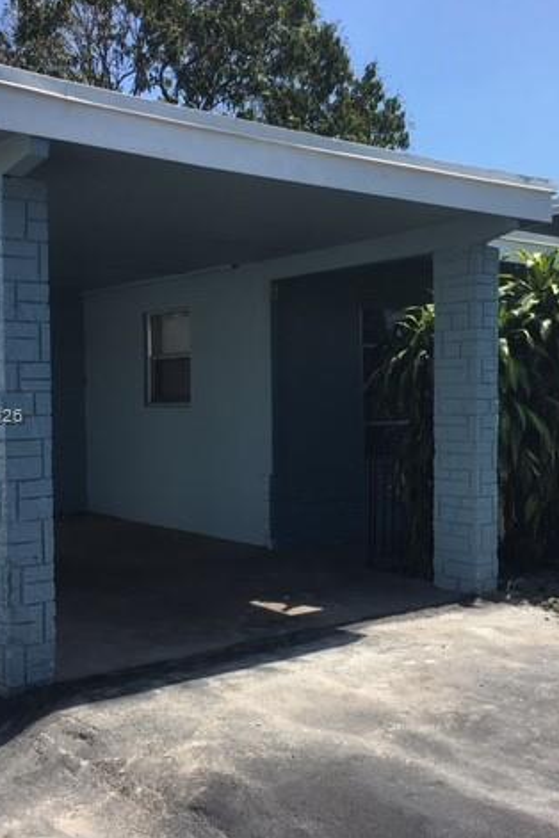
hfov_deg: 32.5
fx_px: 955
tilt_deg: -2.6
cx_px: 349
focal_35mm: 41
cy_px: 416
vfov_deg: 47.4
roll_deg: -0.5
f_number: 2.2
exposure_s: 1/1451
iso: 25
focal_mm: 4.15
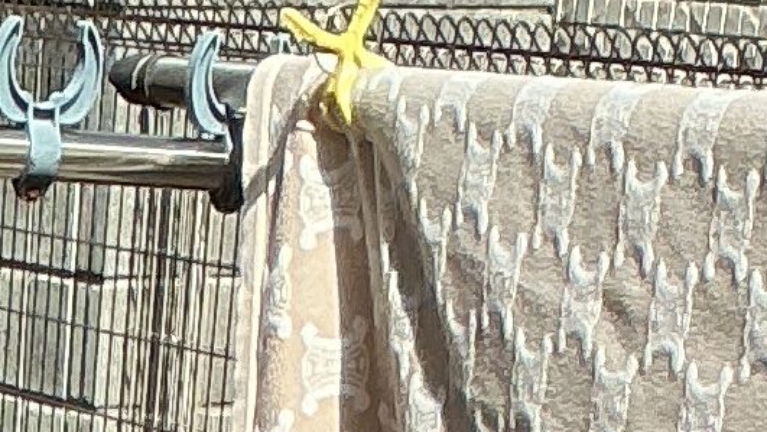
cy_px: 2788
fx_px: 4882
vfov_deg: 4.0
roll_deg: -1.0
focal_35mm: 240
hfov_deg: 8.7
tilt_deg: -31.1
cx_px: -542
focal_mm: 3
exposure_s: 1/1250
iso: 25
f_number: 1.8
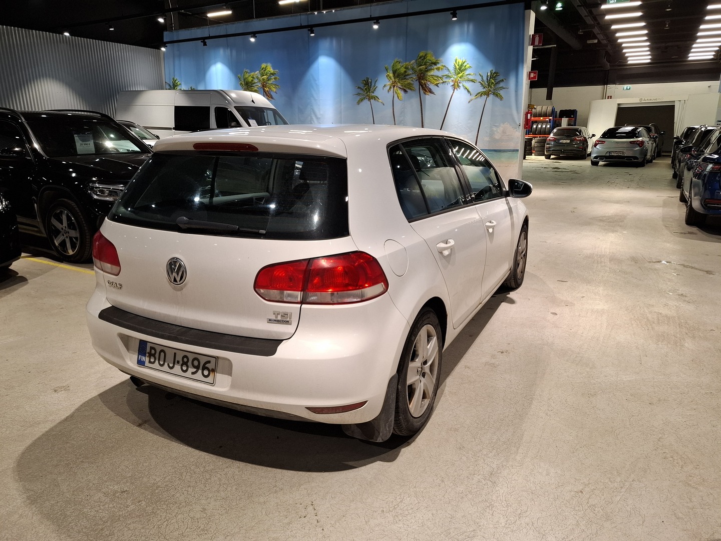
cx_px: 360
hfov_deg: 73.9
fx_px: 479
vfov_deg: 58.9
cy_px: 270
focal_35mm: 23
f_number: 1.8
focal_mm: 5.54
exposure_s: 1/50
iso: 160
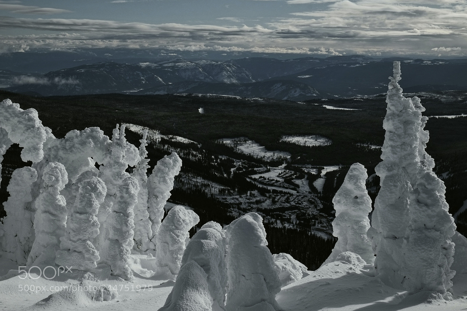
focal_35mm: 54
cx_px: 234
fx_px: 700
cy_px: 156
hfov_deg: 36.9
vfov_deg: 25.0
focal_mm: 35.8
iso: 200
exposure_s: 1/420
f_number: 16
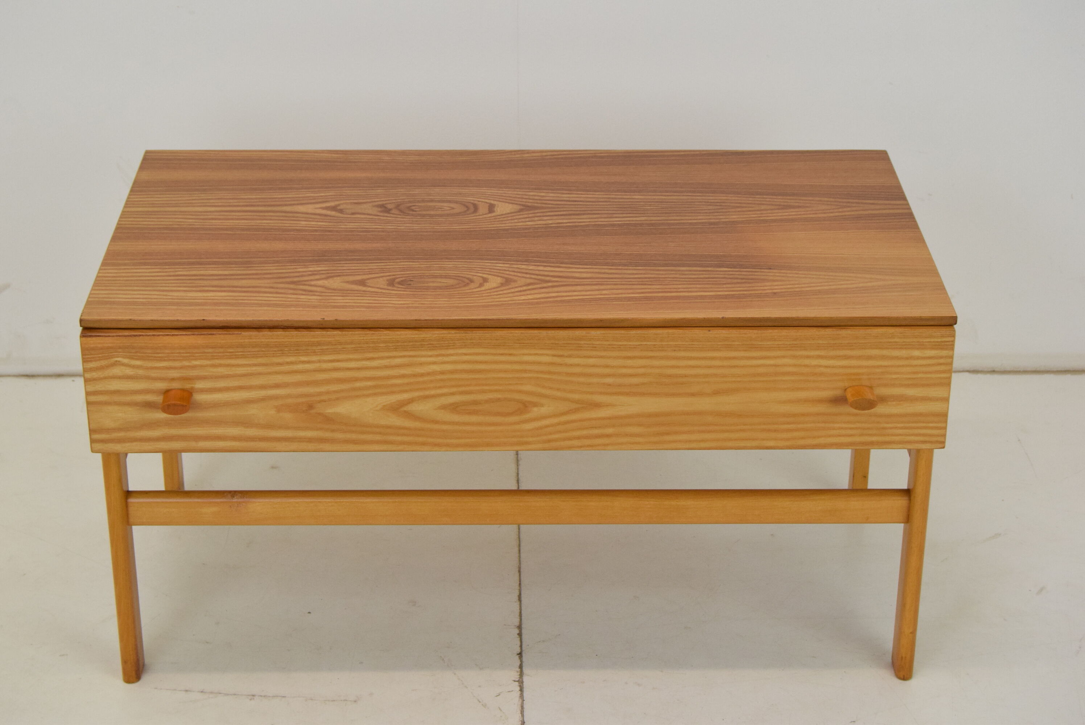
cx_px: 542
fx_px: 2172
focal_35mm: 72
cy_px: 362
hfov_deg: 28.1
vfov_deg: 19.0
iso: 1600
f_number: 8
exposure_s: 1/250
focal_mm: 48
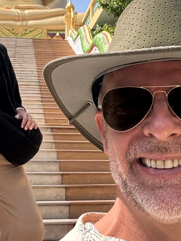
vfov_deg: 30.1
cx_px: 98
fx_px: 446
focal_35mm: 64
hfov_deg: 22.9
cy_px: 88
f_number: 1.9
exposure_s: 1/750
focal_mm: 2.69
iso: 25
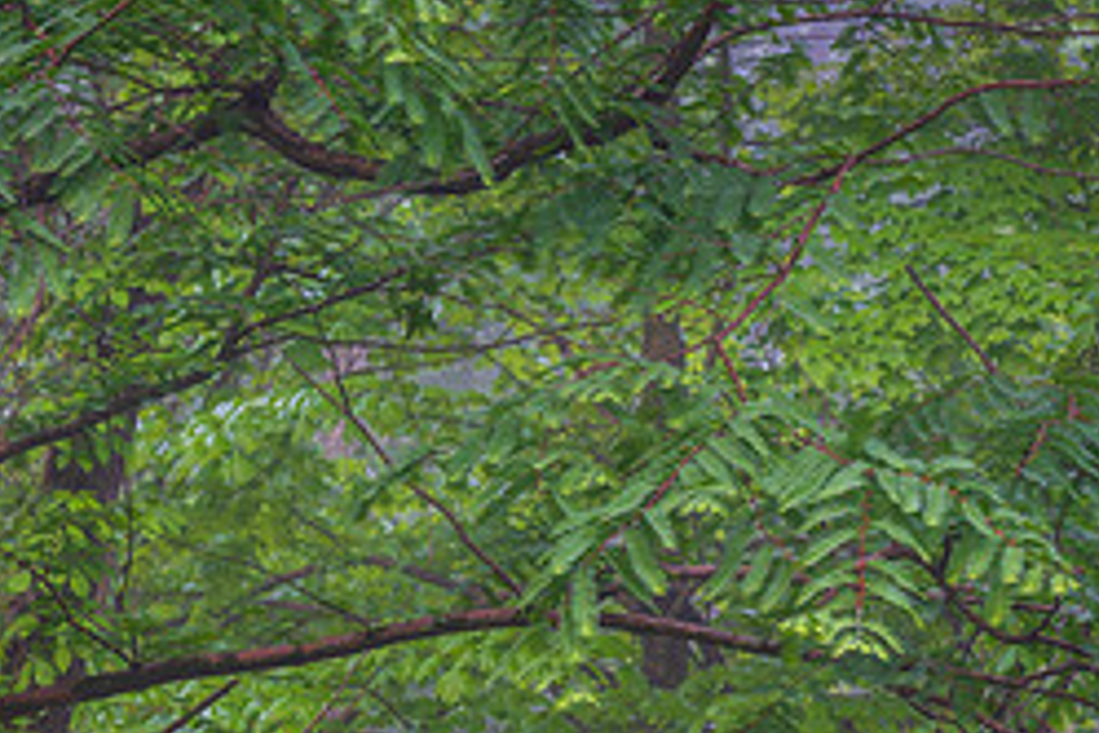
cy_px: 819
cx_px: 353
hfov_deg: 10.8
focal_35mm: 191
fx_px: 5830
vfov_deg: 7.1
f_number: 13
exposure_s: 1/1.43
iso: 64
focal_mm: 82
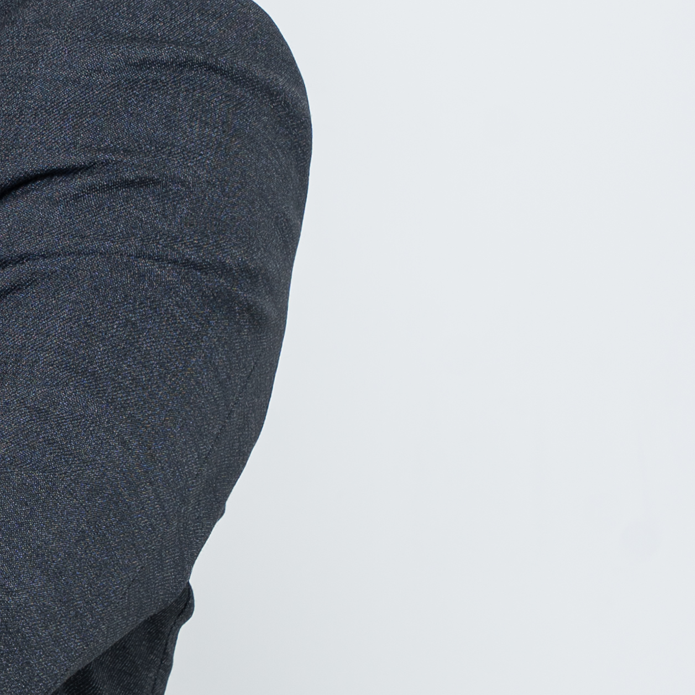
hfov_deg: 6.1
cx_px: -348
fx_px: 6451
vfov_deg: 6.2
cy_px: 362
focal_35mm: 284
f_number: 7.1
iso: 125
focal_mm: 70
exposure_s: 1/125
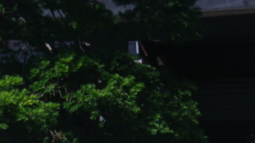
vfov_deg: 2.4
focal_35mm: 501
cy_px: 181
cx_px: 258
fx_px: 3388
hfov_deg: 4.3
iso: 80
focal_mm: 31.6
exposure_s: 1/320
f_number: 5.7
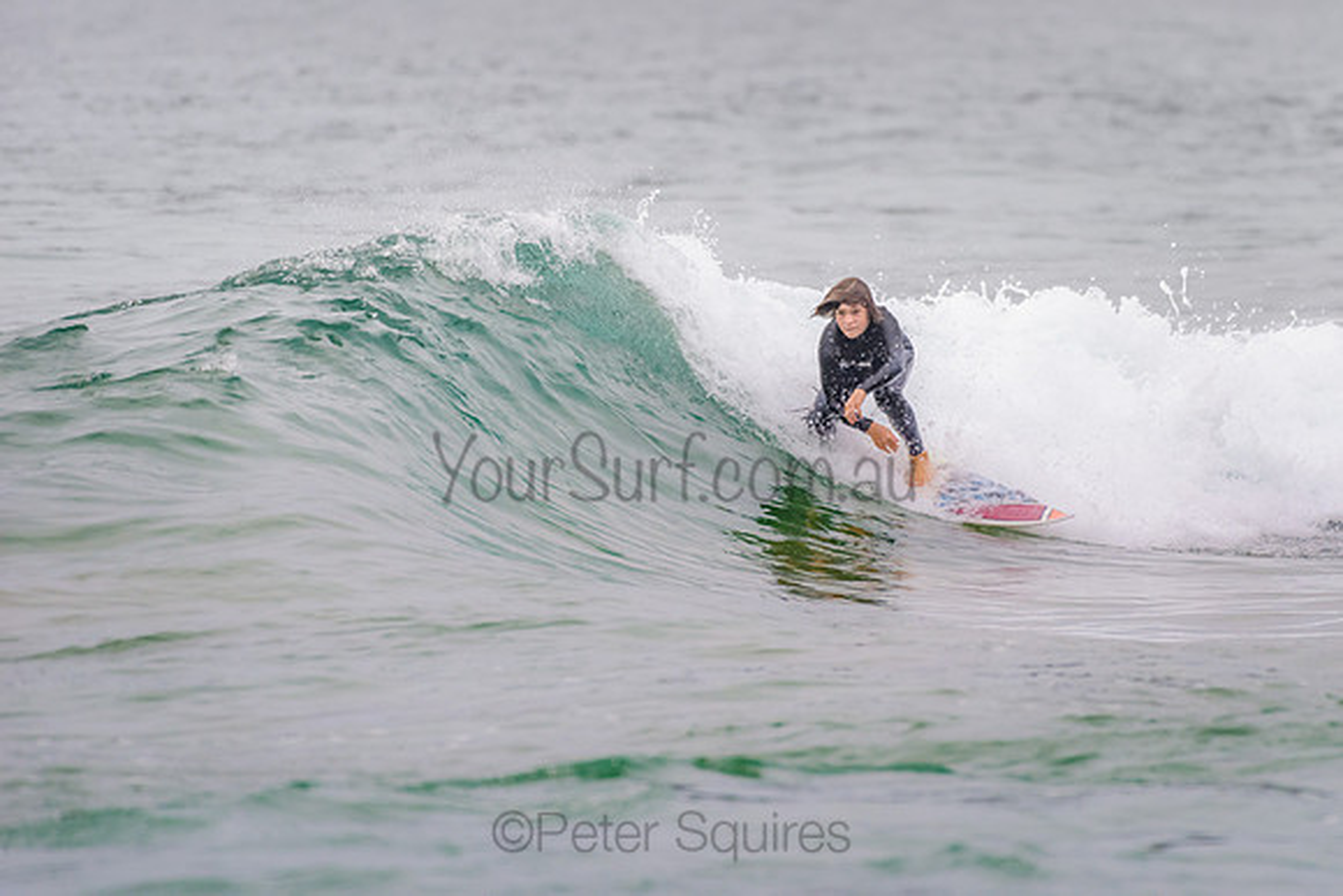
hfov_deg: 3.4
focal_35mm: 613
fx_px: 22870
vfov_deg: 2.2
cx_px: 823
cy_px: 347
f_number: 5.6
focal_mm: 500
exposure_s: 1/800
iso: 400
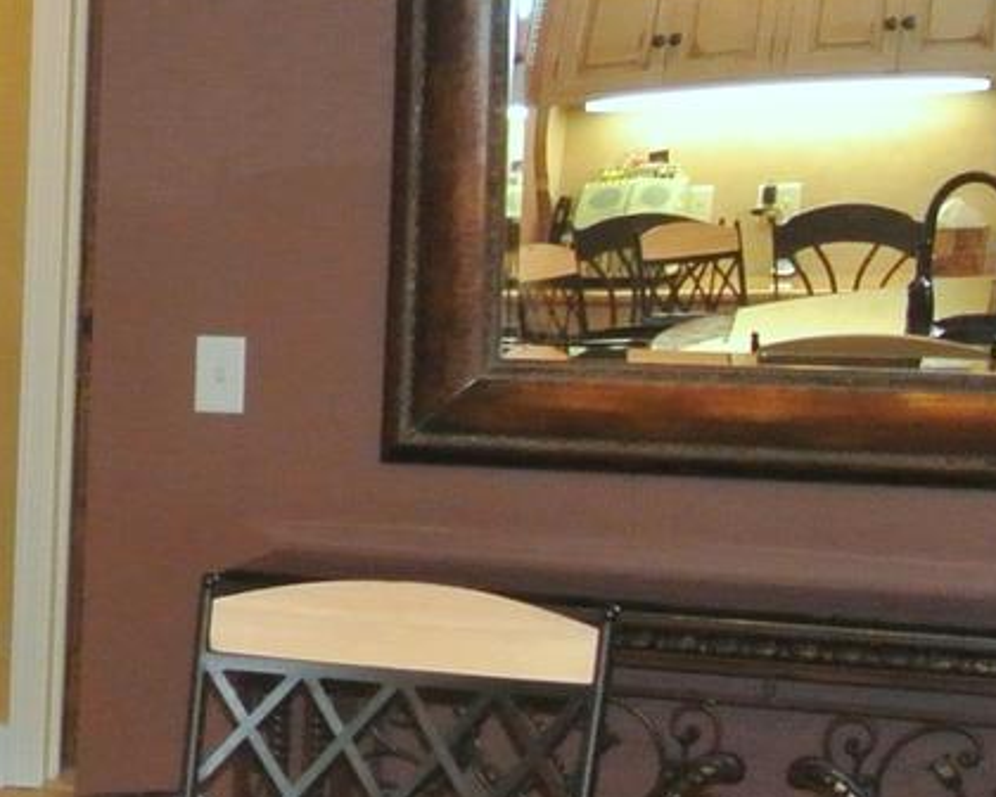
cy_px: 614
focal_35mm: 133
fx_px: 3921
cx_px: -1254
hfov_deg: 12.1
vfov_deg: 11.6
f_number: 3.5
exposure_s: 1/60
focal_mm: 11
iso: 800
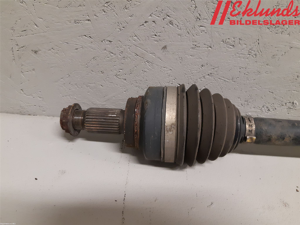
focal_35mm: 26
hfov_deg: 67.3
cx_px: 150
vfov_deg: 53.1
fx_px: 225
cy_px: 112
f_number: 1.7
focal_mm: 3.93
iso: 250
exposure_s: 1/50
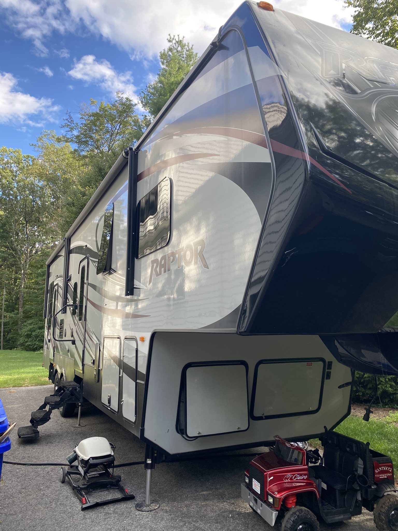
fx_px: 399
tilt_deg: +11.8
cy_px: 266
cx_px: 199
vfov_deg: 67.3
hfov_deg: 53.1
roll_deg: -0.1
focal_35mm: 26
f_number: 1.8
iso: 32
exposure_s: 1/408
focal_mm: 4.25
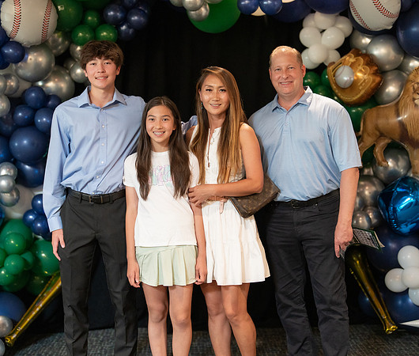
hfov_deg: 31.5
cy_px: 178
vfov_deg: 26.9
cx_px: 211
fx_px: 743
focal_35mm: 58
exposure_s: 1/320
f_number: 1.2
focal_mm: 50
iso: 1600
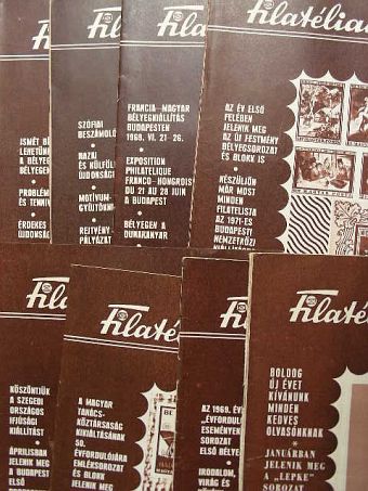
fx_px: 680
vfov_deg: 39.6
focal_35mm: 48
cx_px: 184
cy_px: 246
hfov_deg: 30.3
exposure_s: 1/30.8
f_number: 3.5
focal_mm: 8
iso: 70
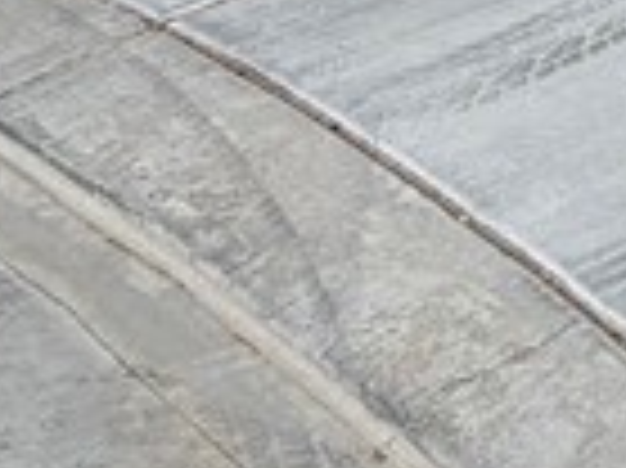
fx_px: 1861
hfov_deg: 11.3
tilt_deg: -5.1
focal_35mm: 103
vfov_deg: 11.8
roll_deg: -1.2
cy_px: -644
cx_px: 1878
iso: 20
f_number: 2.2
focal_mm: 2.22
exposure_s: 1/1901
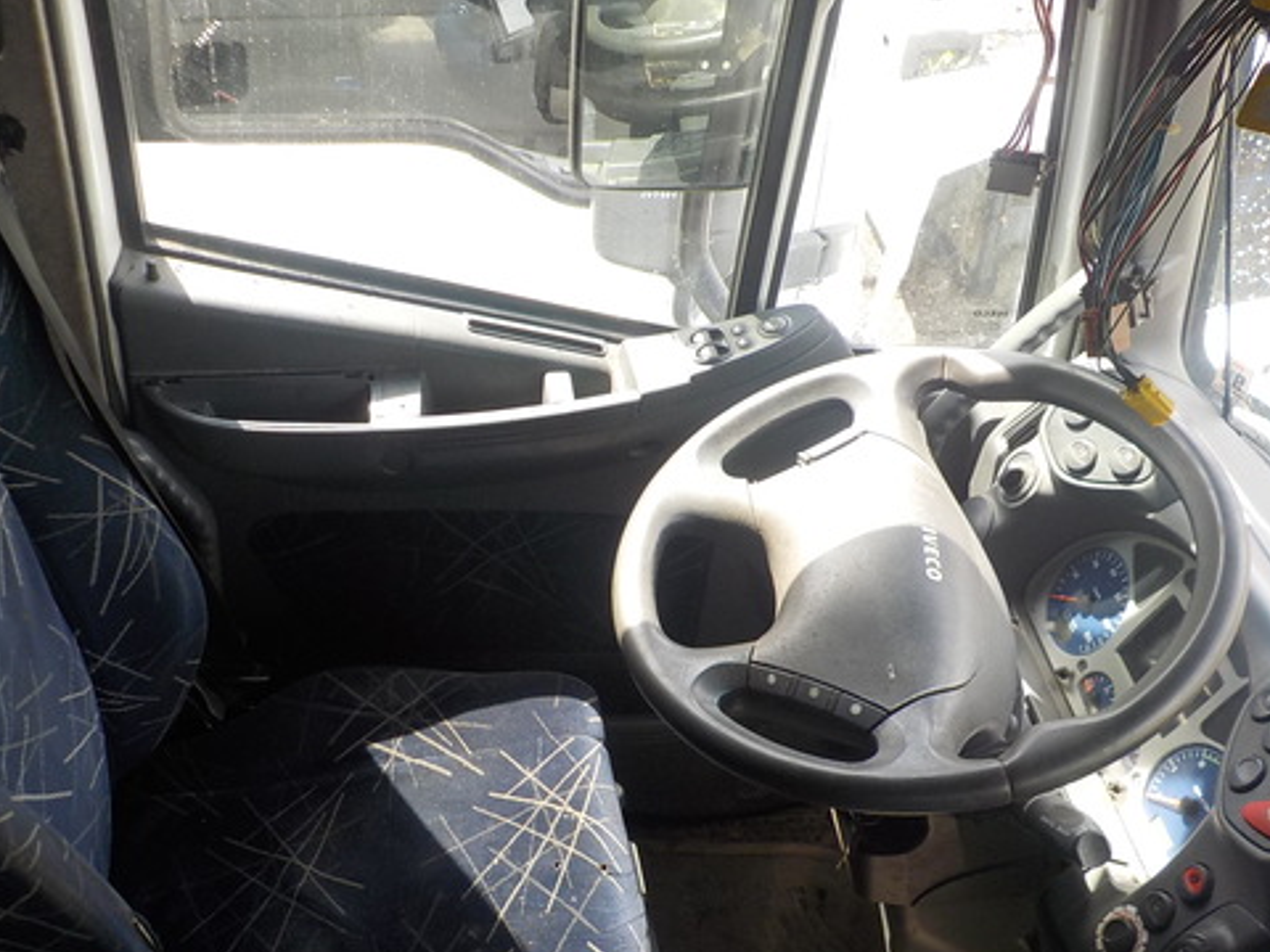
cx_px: 489
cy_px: 569
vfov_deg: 35.8
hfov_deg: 46.5
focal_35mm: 40
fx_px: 1468
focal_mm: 4.1
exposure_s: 1/100
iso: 125
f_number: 3.3
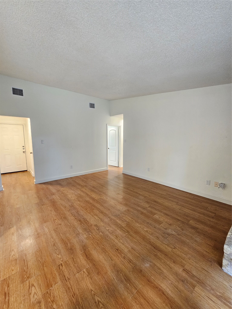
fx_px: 116
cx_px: 116
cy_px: 154
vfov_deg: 106.2
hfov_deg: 89.9
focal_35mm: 13
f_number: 2.2
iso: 400
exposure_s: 1/30
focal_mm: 2.2
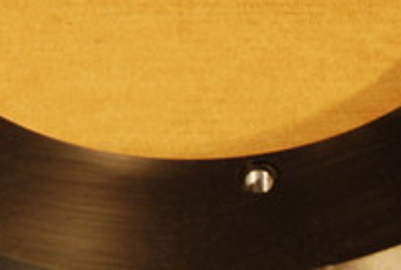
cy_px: -17
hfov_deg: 18.4
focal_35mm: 111
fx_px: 1240
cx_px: 185
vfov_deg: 12.2
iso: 200
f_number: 4.2
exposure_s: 1/50
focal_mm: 26
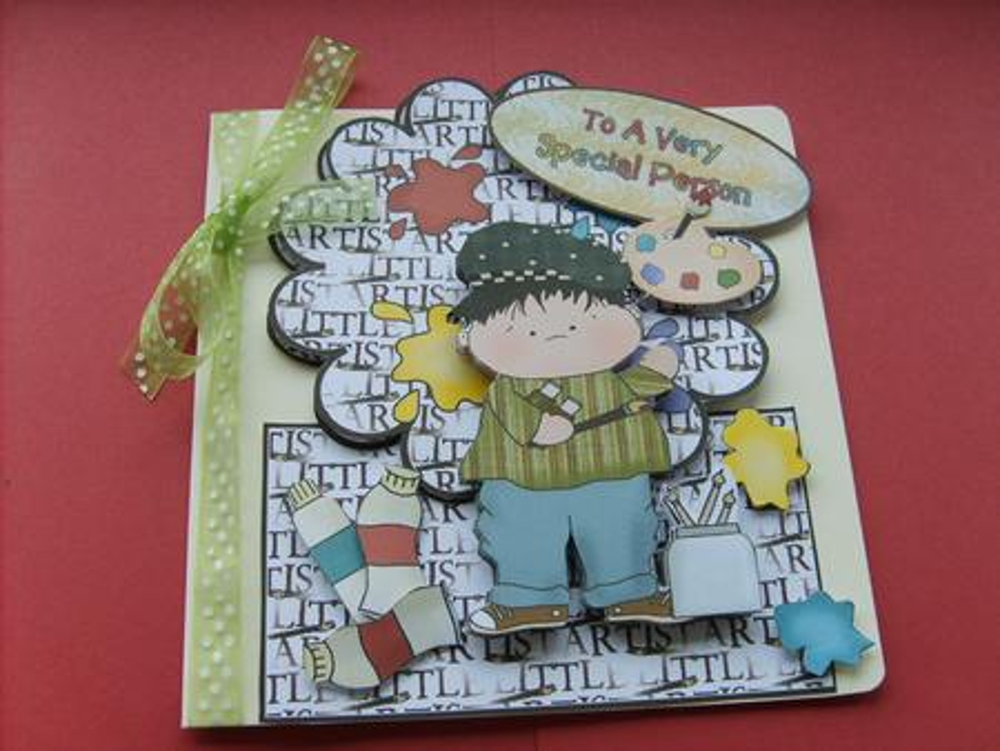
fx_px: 1012
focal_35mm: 35
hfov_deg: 52.6
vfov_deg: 40.7
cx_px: 500
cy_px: 376
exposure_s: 1/180
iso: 50
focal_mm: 5.8
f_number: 2.8
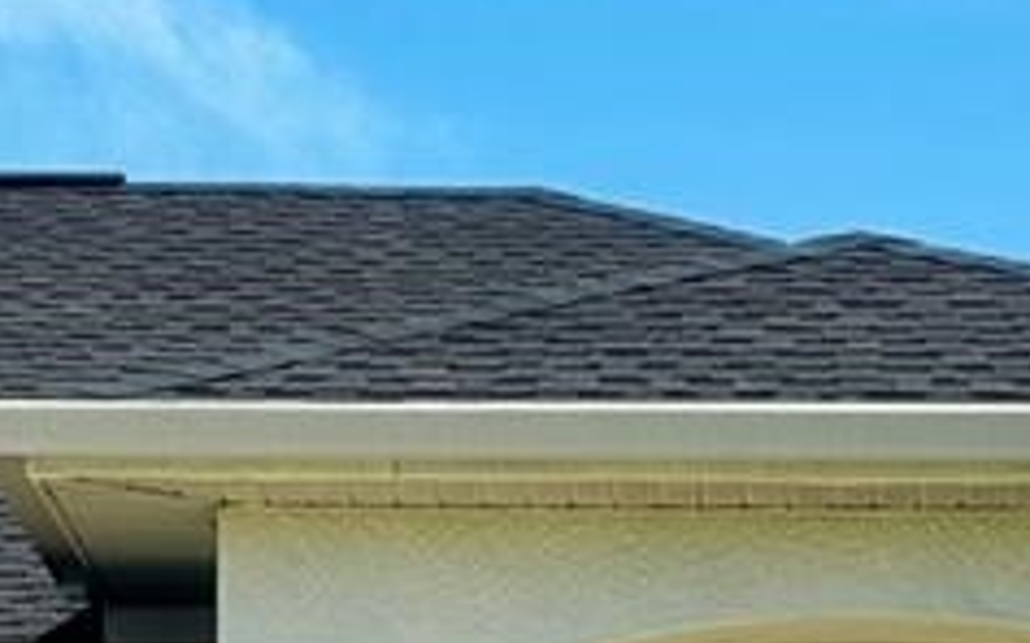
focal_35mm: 265
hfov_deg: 7.9
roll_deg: -1.3
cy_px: 1468
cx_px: 821
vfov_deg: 4.8
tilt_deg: +3.2
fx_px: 7437
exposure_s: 1/626
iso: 32
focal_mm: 9
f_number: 2.8
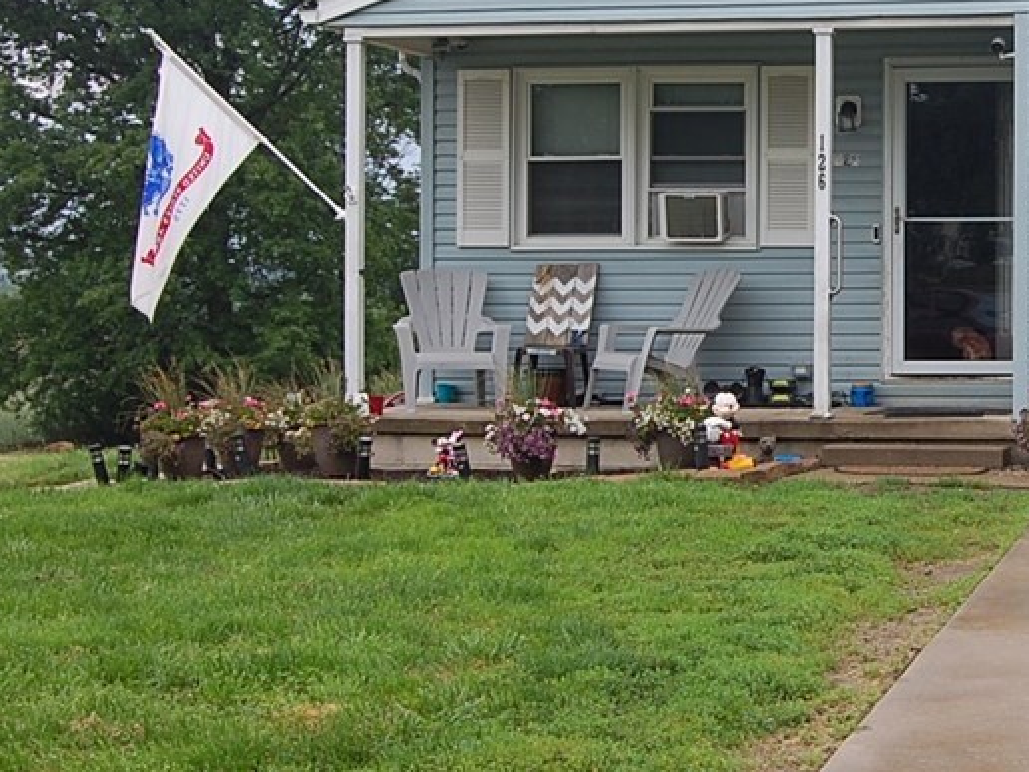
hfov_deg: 22.3
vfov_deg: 17.3
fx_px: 2527
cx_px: 972
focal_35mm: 85
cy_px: 281
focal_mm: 28
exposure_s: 1/250
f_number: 8
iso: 200
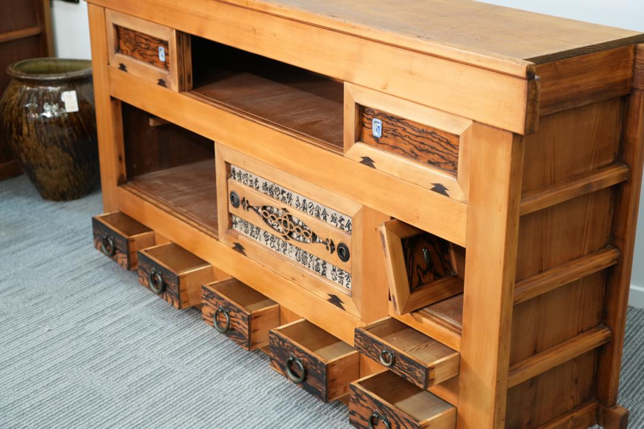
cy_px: 214
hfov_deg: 35.0
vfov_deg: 23.8
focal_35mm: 57
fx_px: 1020
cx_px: 322
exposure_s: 1/60
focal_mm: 57
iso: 1600
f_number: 4
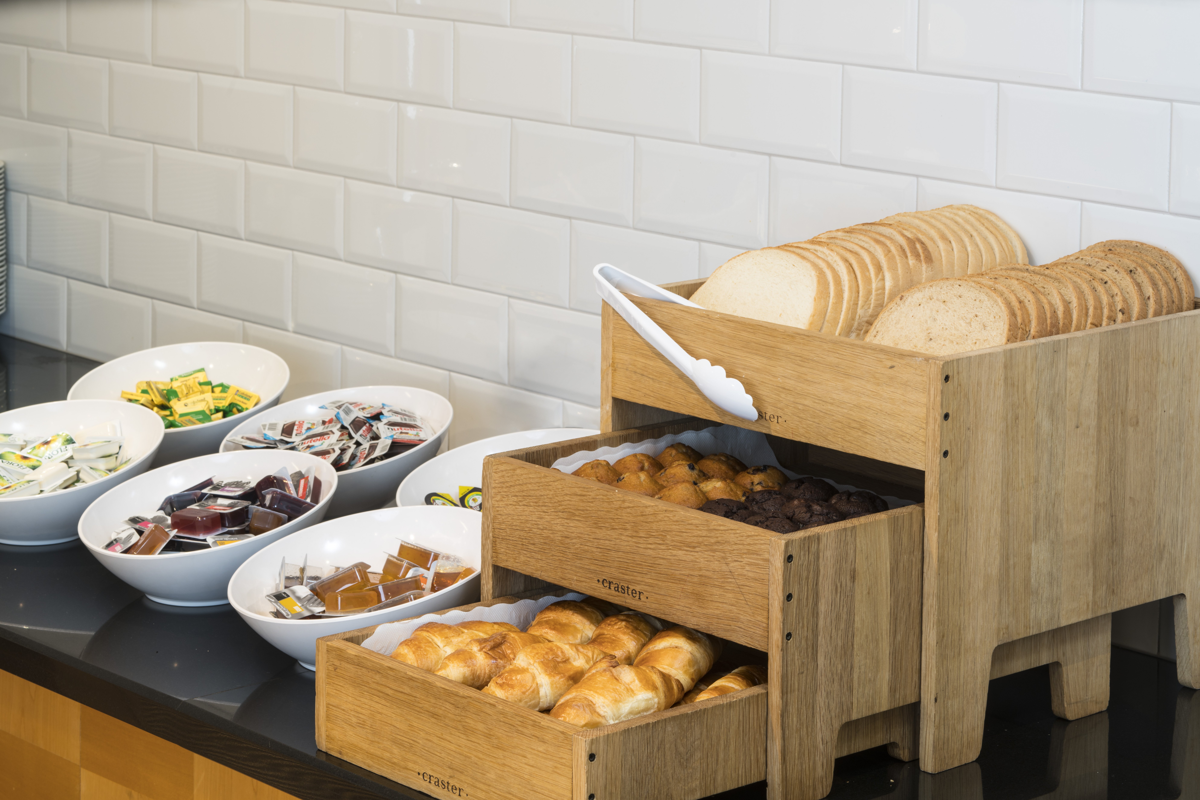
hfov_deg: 22.6
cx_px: 600
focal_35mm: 90
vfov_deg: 15.2
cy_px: 400
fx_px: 3000
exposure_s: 4
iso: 100
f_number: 16
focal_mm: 90
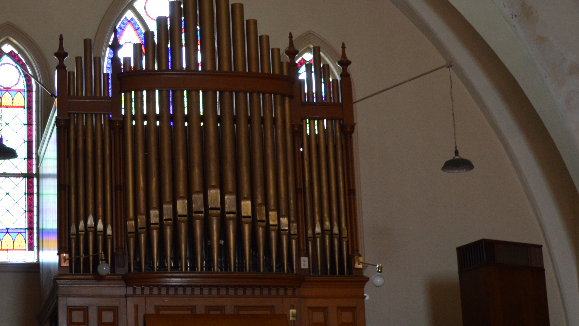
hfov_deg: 19.6
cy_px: 126
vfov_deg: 11.1
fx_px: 1673
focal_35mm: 109
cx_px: 195
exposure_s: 1/25
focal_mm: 34
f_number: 5
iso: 400
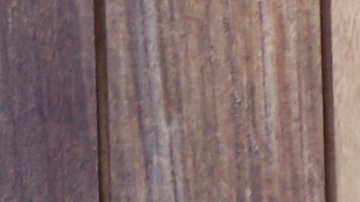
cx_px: 6
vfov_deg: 1.8
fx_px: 6232
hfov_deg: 3.3
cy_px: -440
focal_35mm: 653
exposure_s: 1/100
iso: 80
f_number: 3.2
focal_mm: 19.4
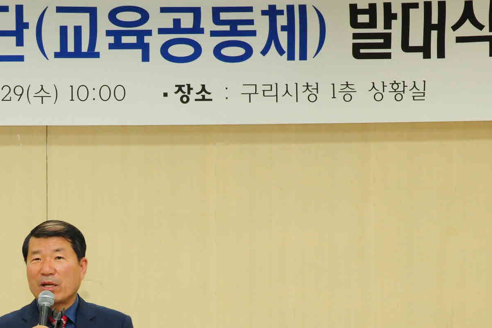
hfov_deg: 20.9
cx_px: 65
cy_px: 354
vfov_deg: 14.0
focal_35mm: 96
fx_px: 1312
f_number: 9
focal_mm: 38
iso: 1600
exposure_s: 1/60
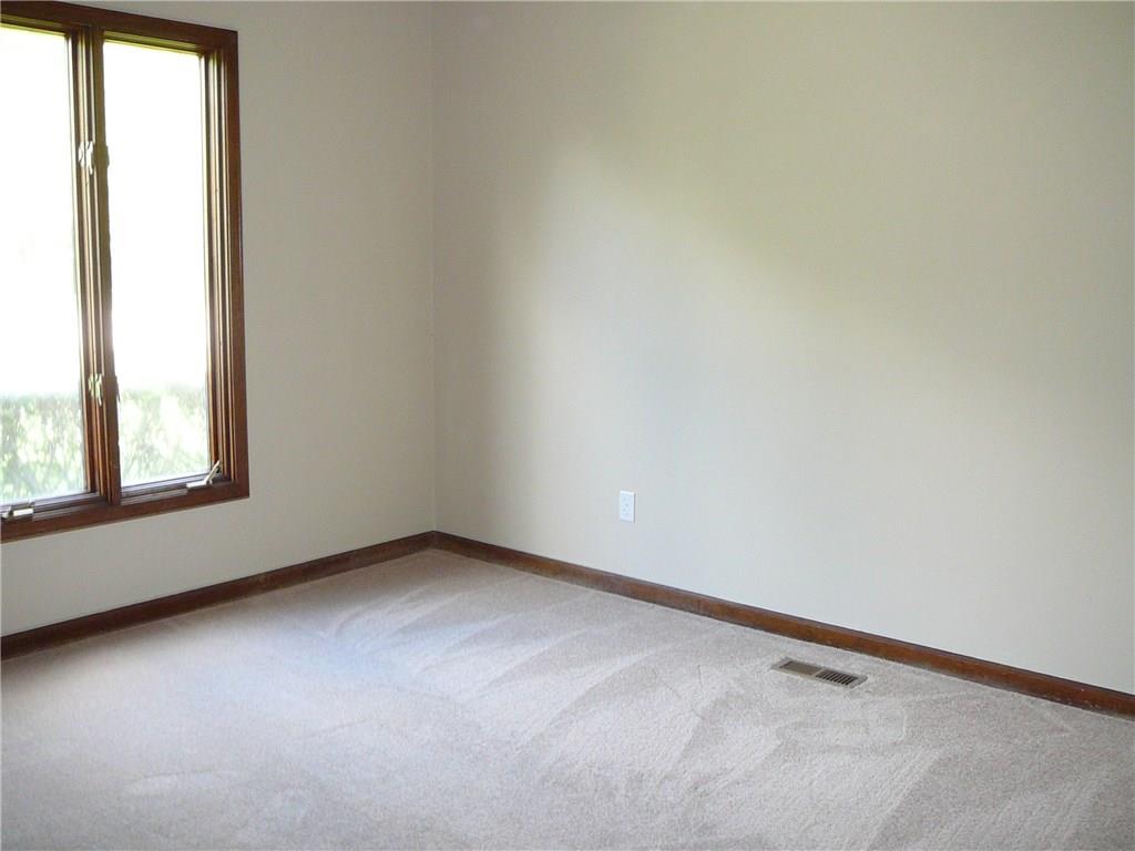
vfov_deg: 40.7
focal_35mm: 35
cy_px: 426
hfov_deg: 52.6
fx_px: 1148
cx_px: 568
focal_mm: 5.2
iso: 200
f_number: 2.8
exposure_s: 1/30
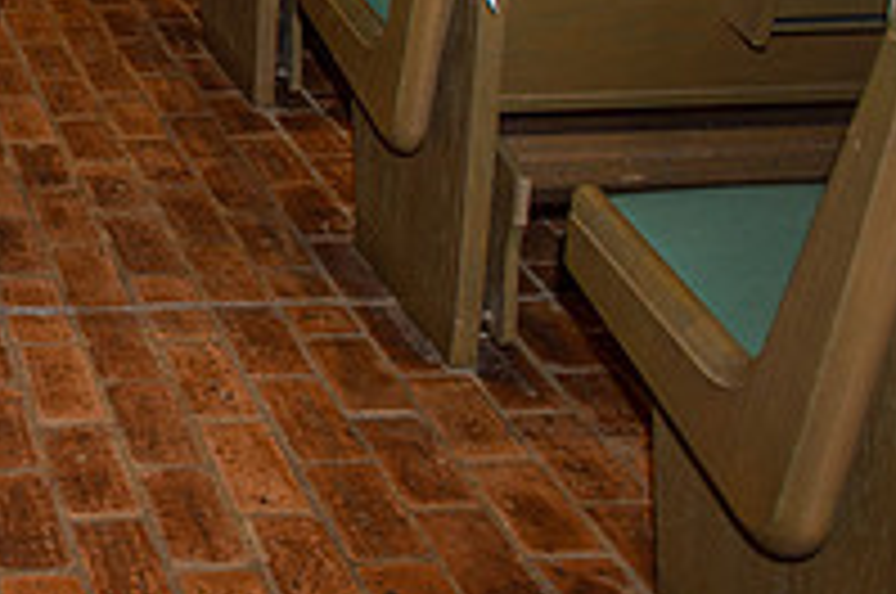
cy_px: -198
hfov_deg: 24.4
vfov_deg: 18.0
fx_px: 1739
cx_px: -329
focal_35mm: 70
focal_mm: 24
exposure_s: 1/125
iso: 1250
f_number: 5
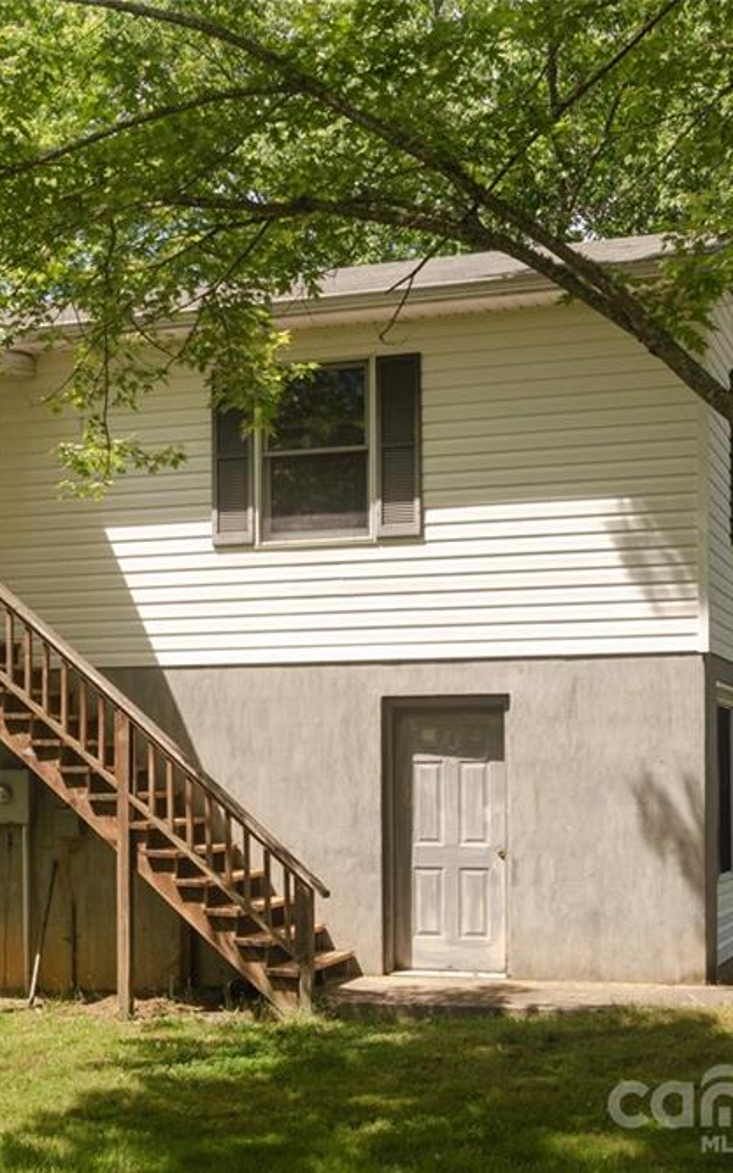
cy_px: 592
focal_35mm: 56
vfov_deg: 36.3
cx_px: 200
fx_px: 1790
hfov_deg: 23.0
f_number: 9
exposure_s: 1/500
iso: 320
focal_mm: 24
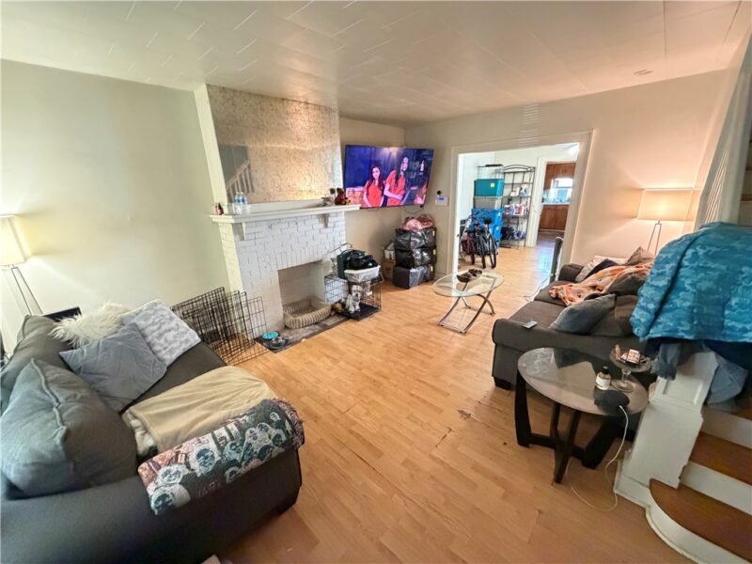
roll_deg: +1.7
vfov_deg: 85.7
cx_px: 376
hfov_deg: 102.1
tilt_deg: -17.0
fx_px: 304
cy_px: 282
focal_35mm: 14
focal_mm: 2.22
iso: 1000
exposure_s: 1/40
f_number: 2.2
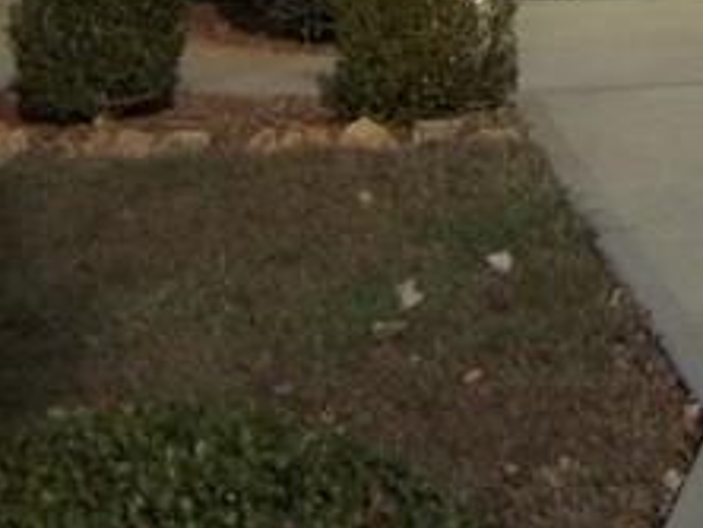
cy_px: -601
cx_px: 656
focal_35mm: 152
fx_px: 3090
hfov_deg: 12.9
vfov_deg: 9.1
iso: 64
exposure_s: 1/200
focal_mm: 5.9
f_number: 8
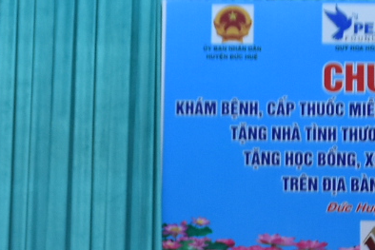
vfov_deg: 8.8
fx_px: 1605
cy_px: 314
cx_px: 73
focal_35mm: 154
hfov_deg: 13.3
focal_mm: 25
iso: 1400
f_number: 2.8
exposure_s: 1/250
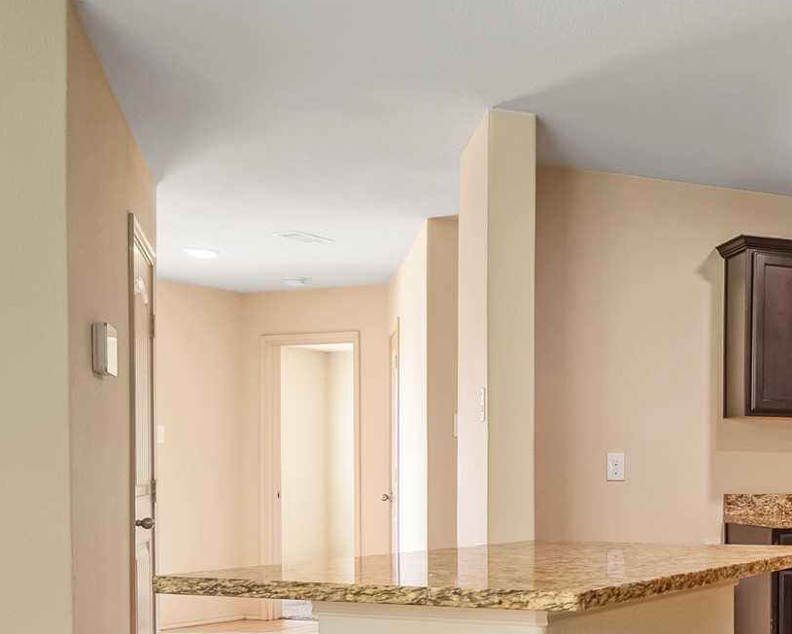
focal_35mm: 45
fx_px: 1055
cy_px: 436
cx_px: 901
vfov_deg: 33.1
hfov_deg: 34.6
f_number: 3.2
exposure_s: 1/8
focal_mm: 12
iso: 125
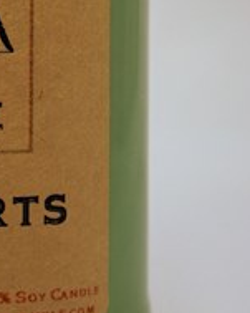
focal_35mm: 263
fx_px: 2431
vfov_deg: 7.3
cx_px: -90
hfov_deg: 5.8
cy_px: 22
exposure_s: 1/125
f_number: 5.6
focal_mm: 55
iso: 200
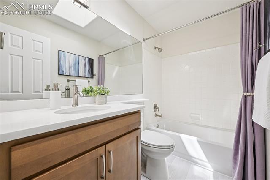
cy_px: 90
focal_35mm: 14
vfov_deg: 81.1
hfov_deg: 104.3
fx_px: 105
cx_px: 135
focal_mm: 14
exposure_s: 1/15
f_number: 11
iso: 125
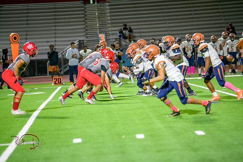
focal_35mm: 200
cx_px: 122
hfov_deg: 10.3
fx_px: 1350
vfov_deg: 6.9
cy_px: 81
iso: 1600
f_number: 2.8
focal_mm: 200
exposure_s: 1/250
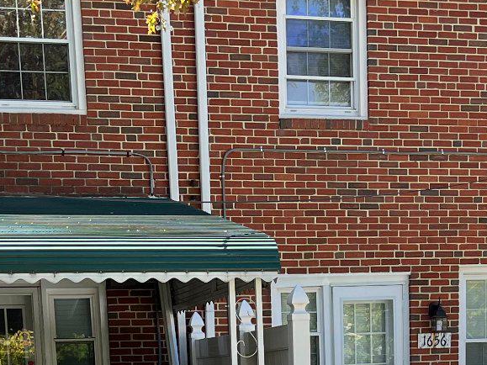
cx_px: 249
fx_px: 1294
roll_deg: +2.2
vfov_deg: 14.4
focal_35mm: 92
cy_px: 626
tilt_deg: -9.7
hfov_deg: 21.3
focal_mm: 5.1
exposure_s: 1/943
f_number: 1.6
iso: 50
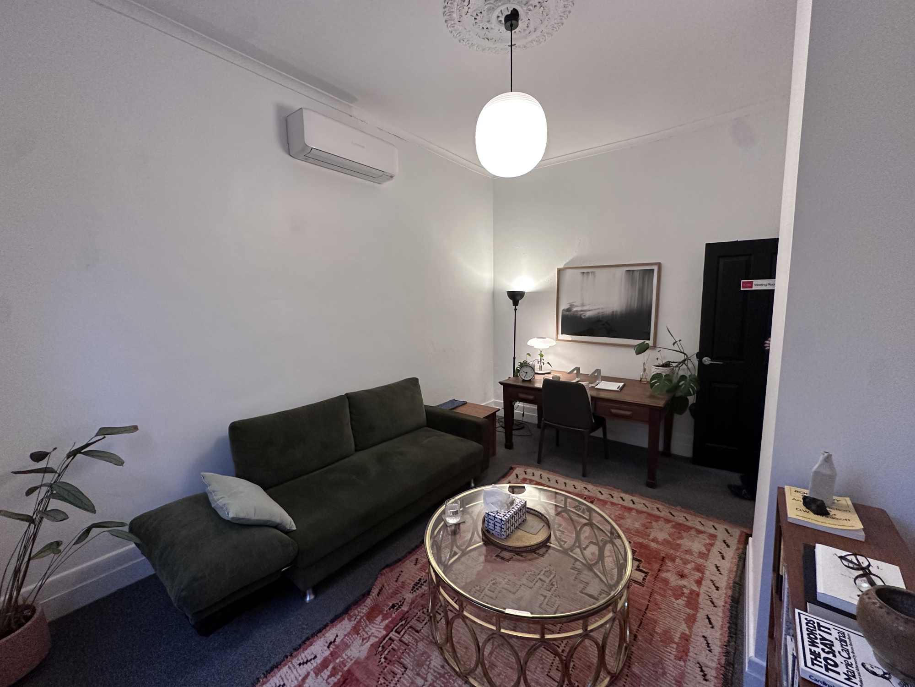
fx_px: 370
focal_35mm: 14
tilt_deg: -7.2
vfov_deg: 85.7
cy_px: 344
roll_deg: +1.6
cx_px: 458
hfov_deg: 102.1
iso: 320
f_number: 2.2
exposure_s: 1/100
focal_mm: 2.22
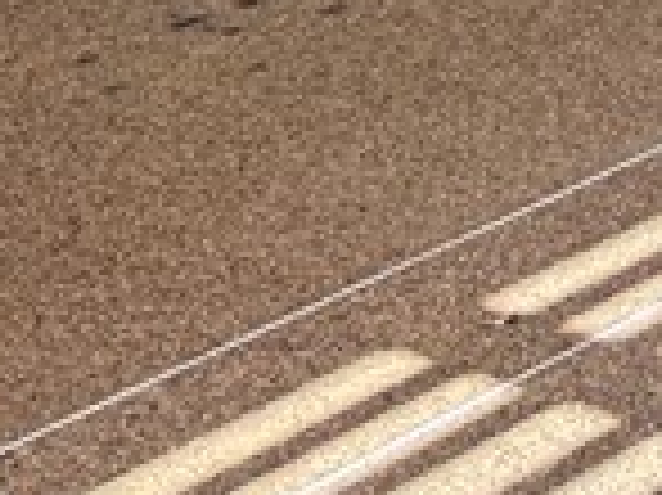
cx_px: 1905
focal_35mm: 167
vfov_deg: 7.5
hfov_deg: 9.6
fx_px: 3191
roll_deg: +1.9
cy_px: -1120
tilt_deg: -0.1
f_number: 1.78
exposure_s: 1/459
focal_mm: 6.76
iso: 100
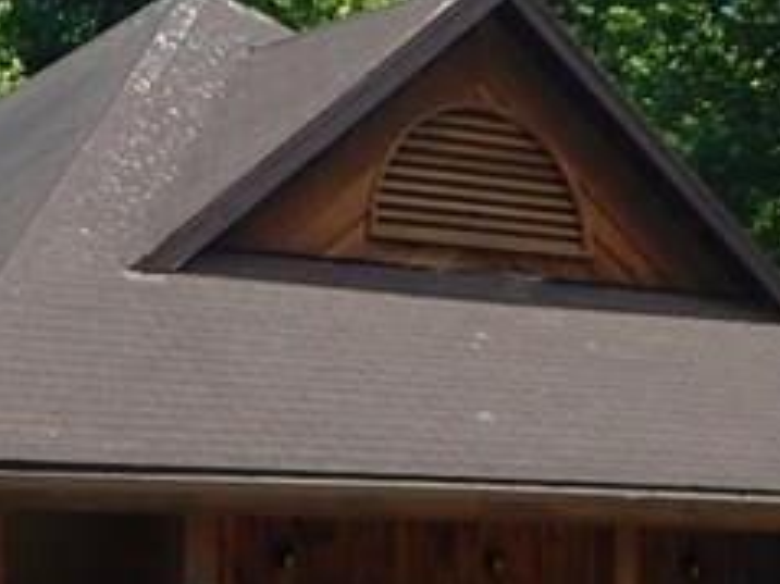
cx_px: 333
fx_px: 2995
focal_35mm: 133
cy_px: 620
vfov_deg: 11.0
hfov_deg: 14.8
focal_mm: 5.6
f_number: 3.2
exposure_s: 1/1250
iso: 125
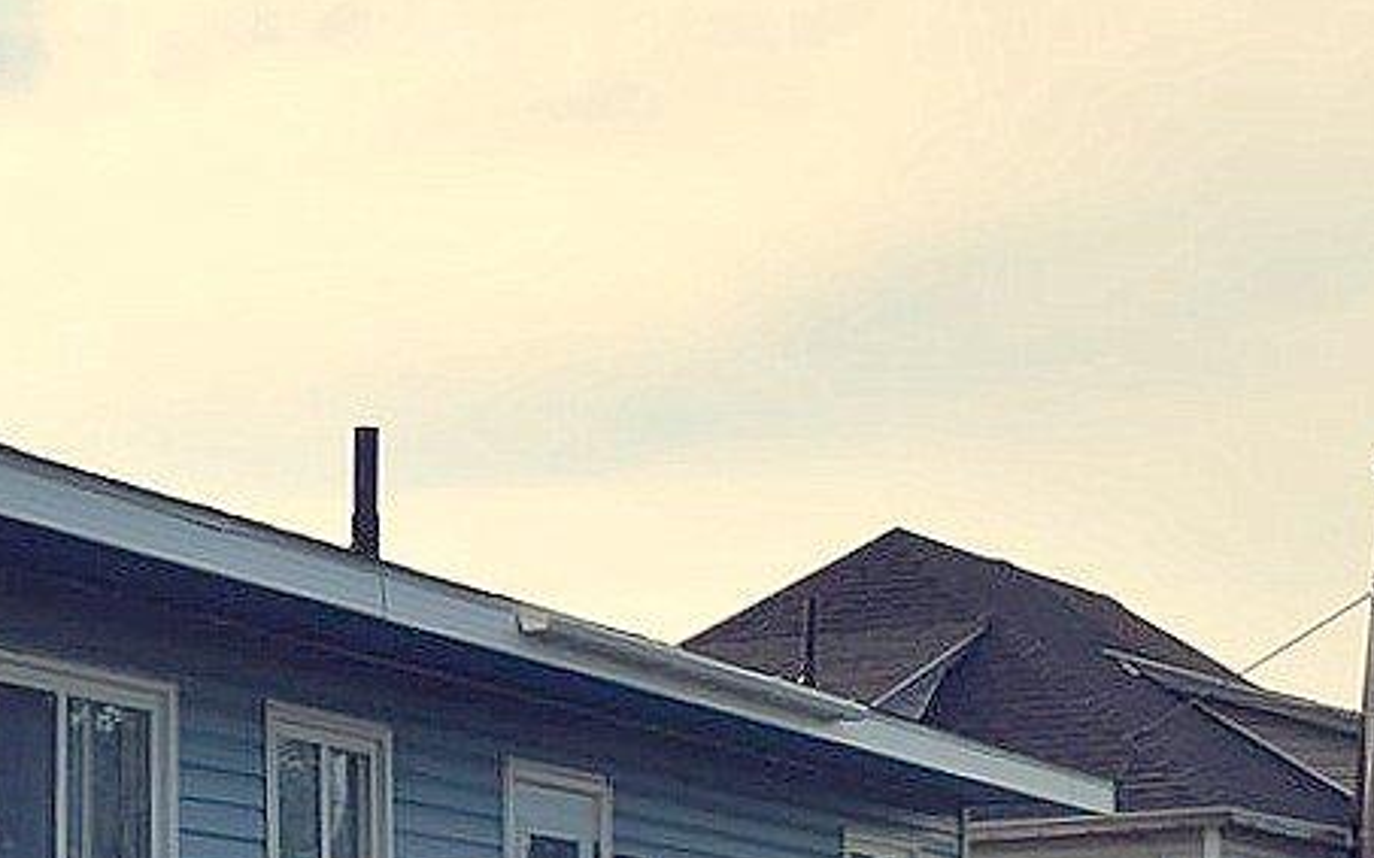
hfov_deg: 14.1
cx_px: -15
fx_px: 5459
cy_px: 1308
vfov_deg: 8.8
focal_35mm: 146
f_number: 11
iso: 200
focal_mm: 27
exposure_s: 1/500
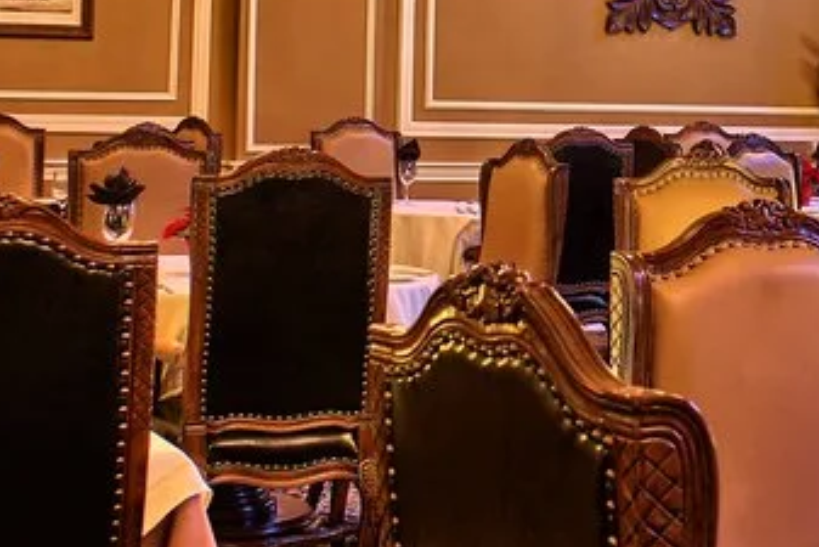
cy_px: 53
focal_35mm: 88
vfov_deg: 15.4
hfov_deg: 22.9
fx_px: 2003
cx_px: 612
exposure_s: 25
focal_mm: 18
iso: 200
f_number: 5.6
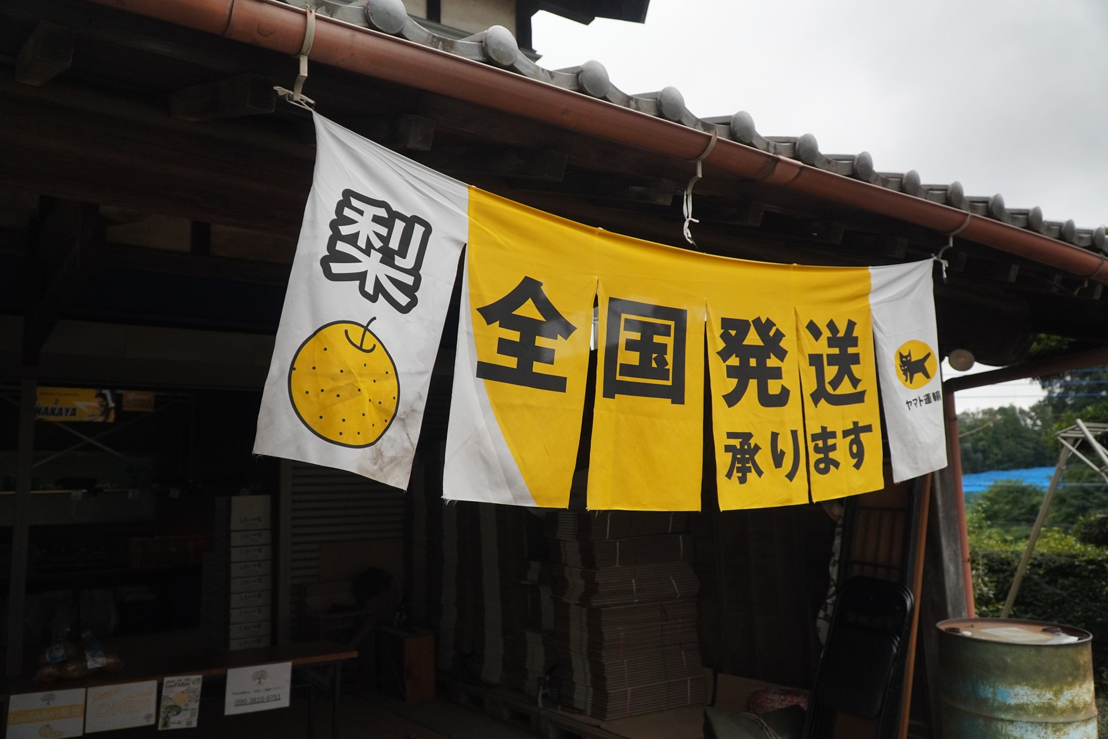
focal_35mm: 27
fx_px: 831
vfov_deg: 47.9
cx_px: 554
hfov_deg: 67.4
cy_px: 370
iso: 1000
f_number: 4
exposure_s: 1/160
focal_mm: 18
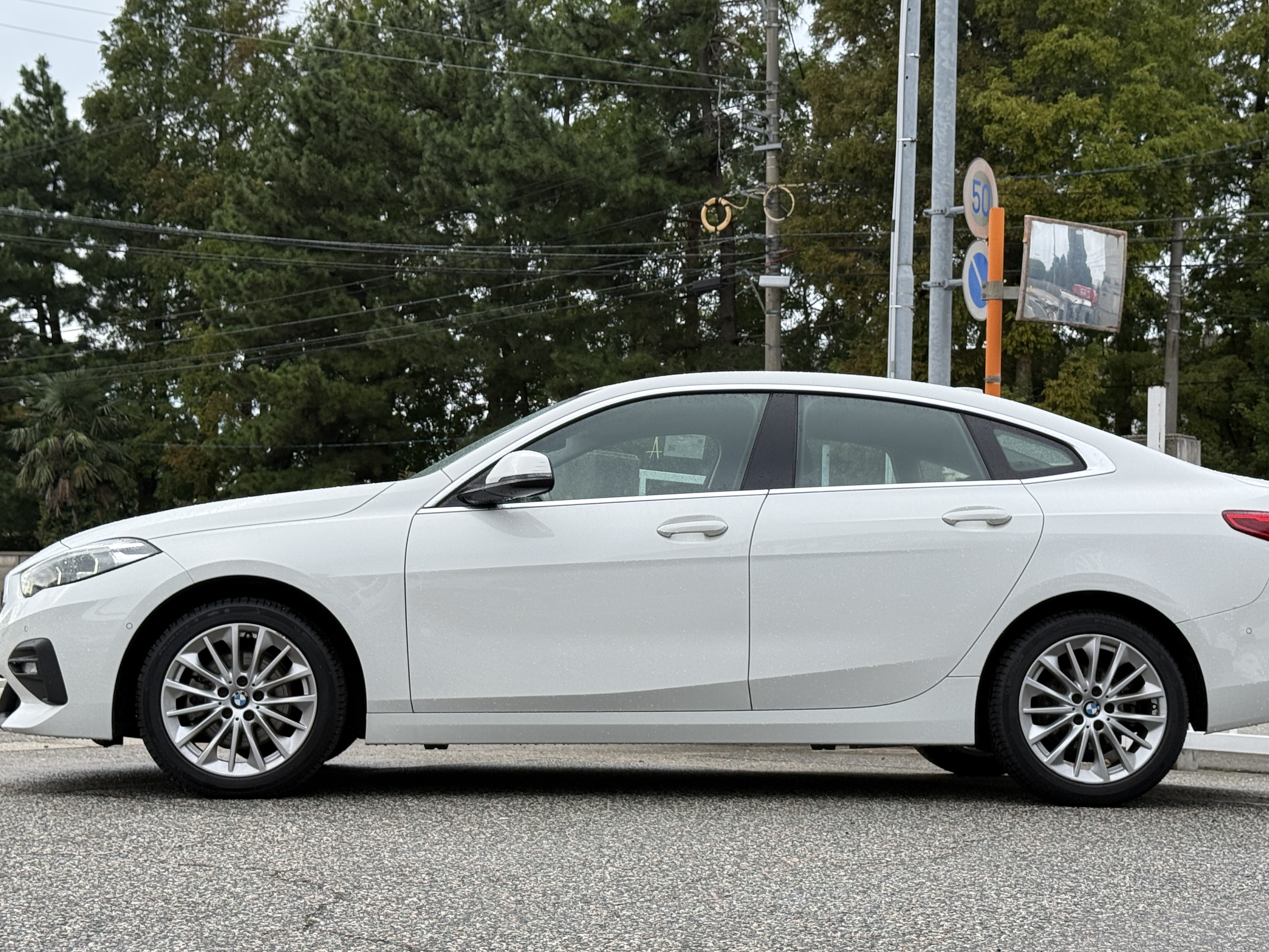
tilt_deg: +2.9
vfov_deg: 24.8
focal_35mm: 59
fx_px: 2163
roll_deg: -1.5
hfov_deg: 32.7
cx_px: 651
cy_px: 501
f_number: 1.78
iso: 64
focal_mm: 6.76
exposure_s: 1/1429
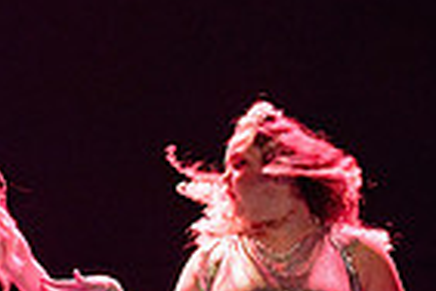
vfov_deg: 2.4
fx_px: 7000
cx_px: 118
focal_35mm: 578
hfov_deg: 3.6
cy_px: 423
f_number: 2.8
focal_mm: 120
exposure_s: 1/200
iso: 1600
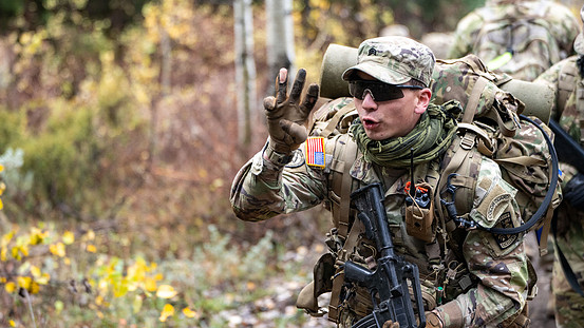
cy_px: 137
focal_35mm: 111
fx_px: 1719
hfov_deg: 19.3
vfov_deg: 10.9
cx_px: 289
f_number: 2.8
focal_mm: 101
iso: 1000
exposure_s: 1/320
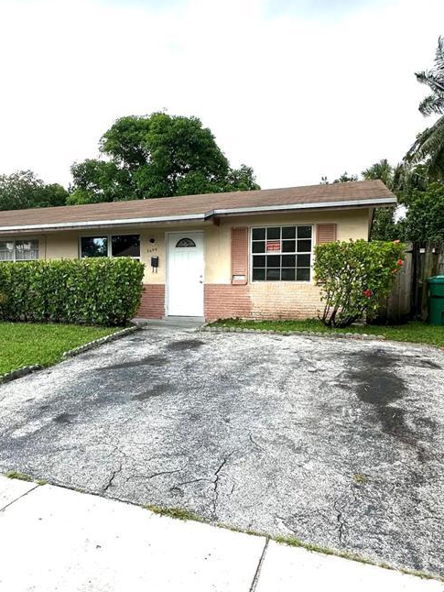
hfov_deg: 52.0
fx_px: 444
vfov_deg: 67.3
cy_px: 305
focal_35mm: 26
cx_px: 146
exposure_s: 1/895
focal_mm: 2.22
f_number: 2.2
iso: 40
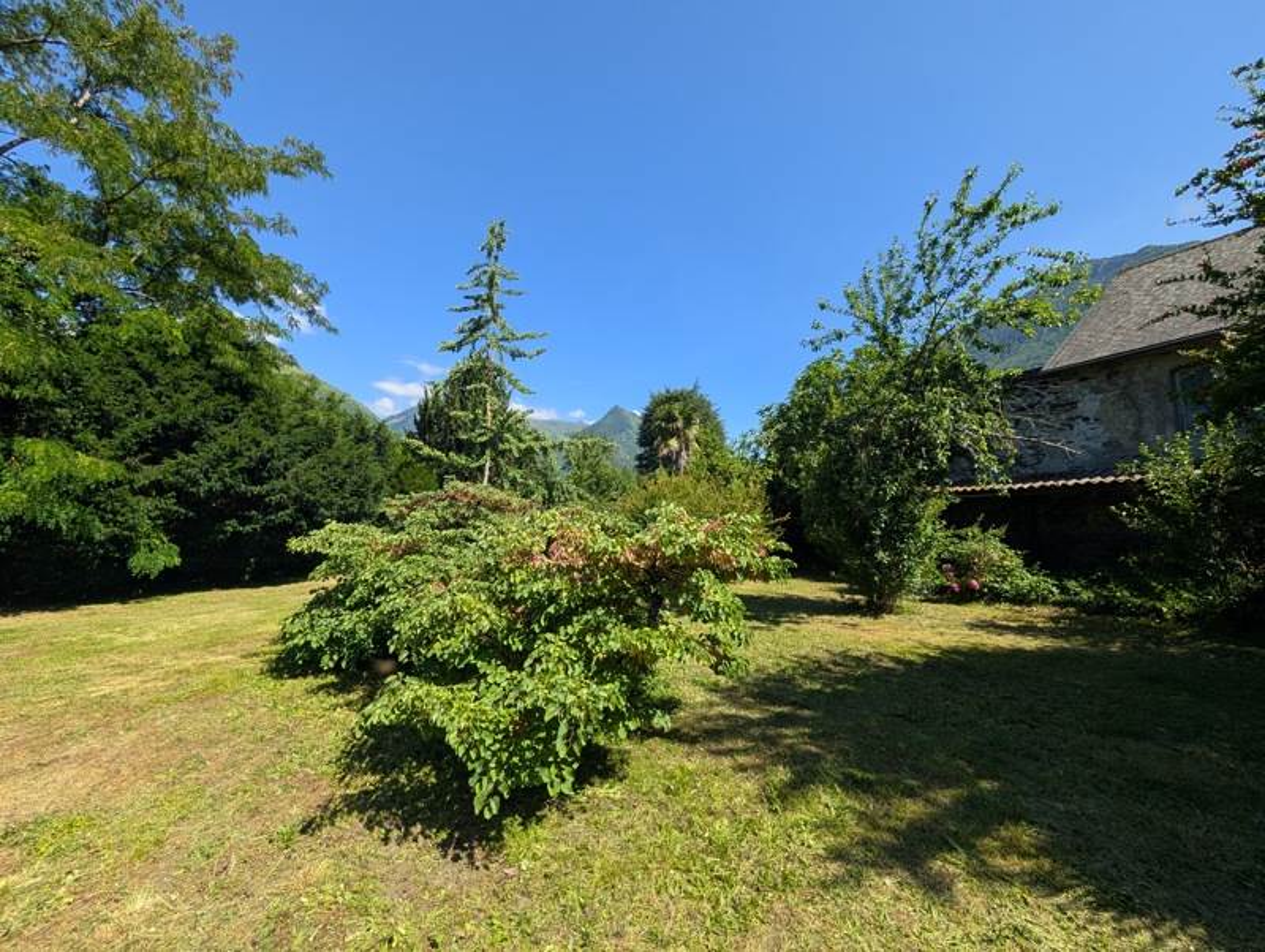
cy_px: 476
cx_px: 632
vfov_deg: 94.6
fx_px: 439
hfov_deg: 110.5
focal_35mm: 12
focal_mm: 2.02
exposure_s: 1/1582
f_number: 1.7
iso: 54
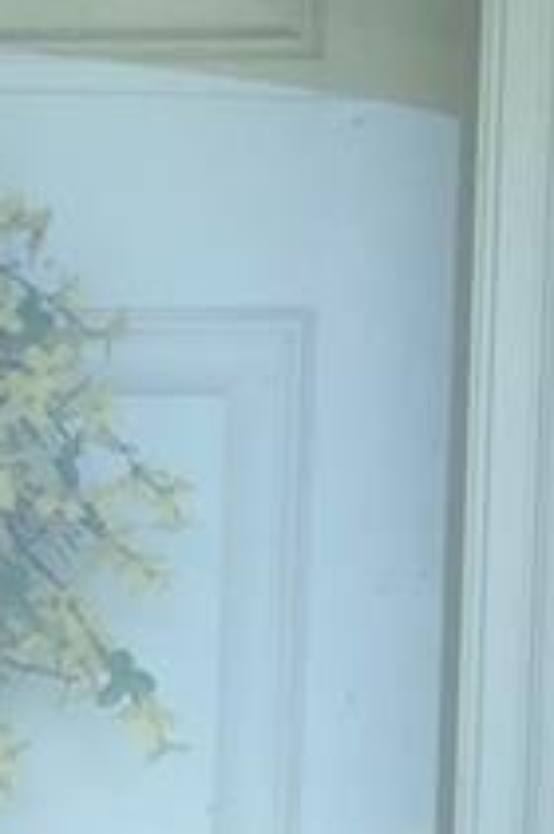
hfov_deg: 8.5
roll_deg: -0.4
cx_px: -514
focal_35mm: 154
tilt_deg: -3.9
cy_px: 1419
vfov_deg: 12.4
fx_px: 3566
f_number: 1.6
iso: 32
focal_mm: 4.2
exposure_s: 1/979
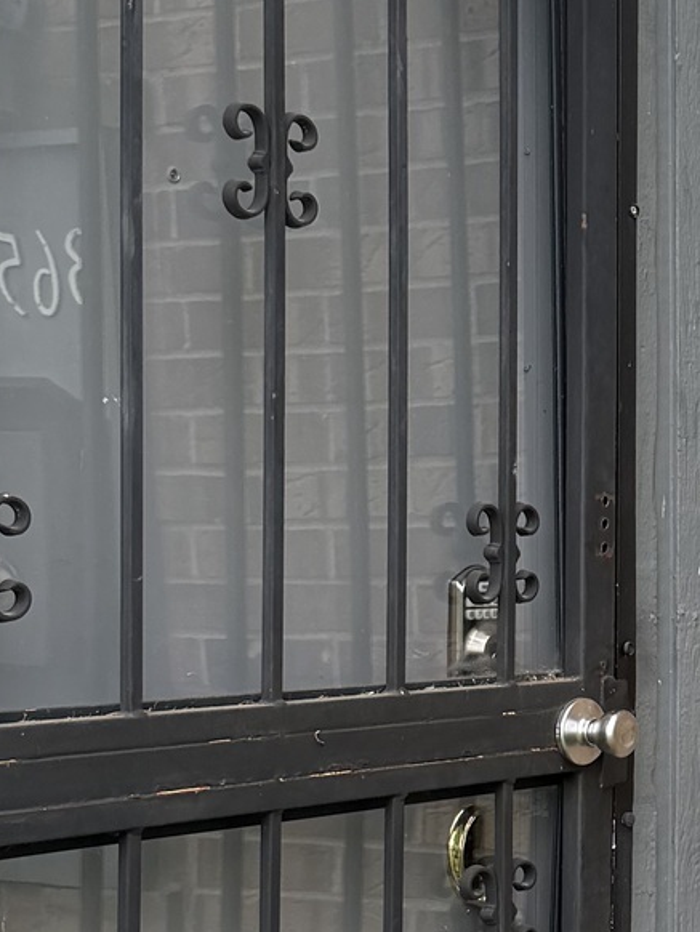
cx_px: 1086
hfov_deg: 14.4
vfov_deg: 20.6
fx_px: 2560
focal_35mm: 95
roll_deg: +0.3
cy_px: 578
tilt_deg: -0.6
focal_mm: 6.76
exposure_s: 1/671
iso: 80
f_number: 1.78
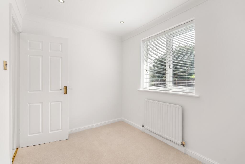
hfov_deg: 95.0
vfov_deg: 72.1
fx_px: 112
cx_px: 122
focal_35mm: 16
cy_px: 82
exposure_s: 1/5
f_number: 8
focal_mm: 16.5
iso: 320
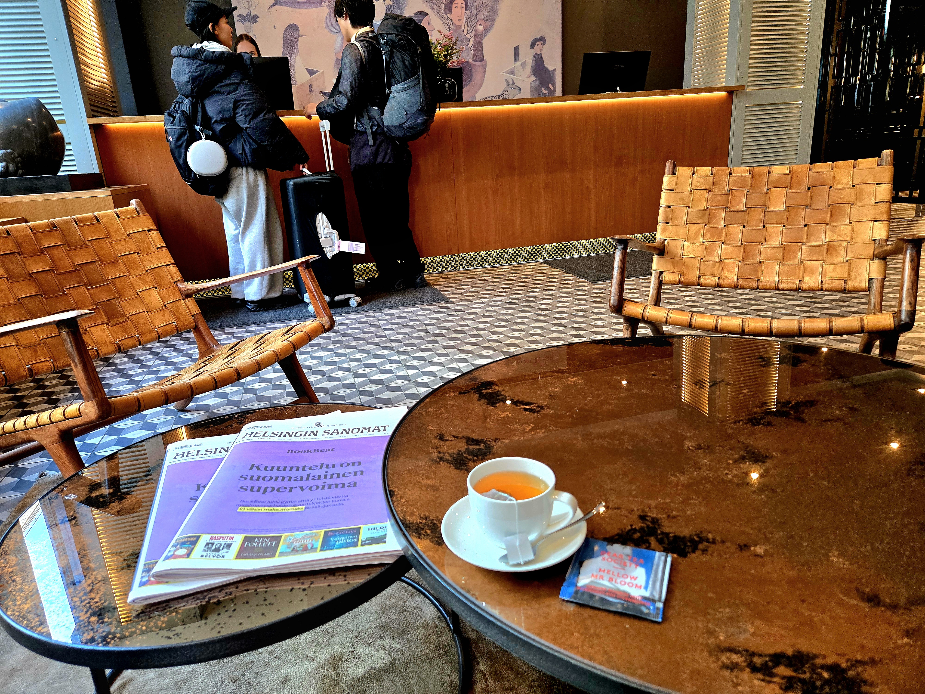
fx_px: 615
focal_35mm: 23
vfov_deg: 58.9
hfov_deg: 73.9
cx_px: 462
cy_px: 347
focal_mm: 5.4
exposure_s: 1/59.5
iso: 125
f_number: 1.8
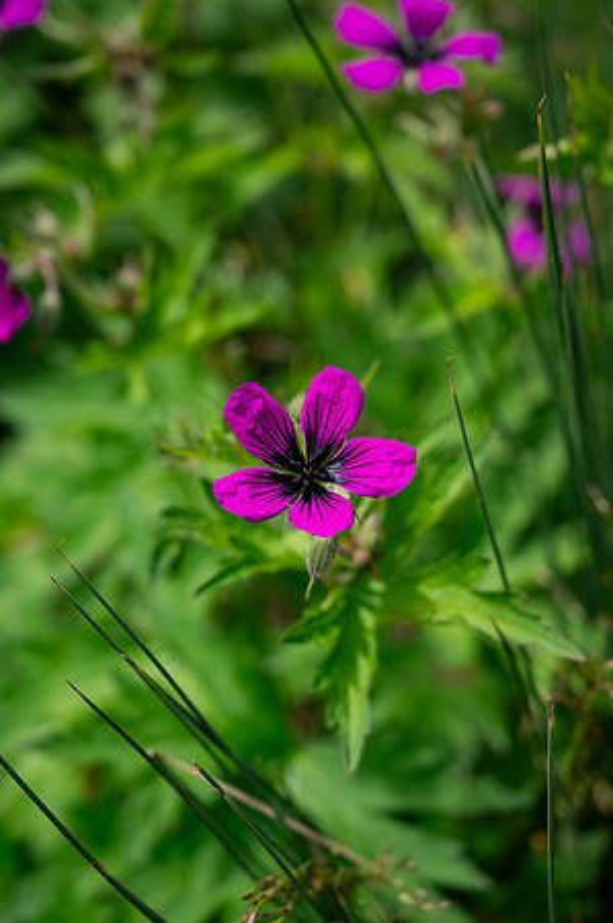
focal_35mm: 60
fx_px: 1536
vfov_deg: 33.4
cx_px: 306
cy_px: 462
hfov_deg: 22.6
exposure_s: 1/500
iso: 100
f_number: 5
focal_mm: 60
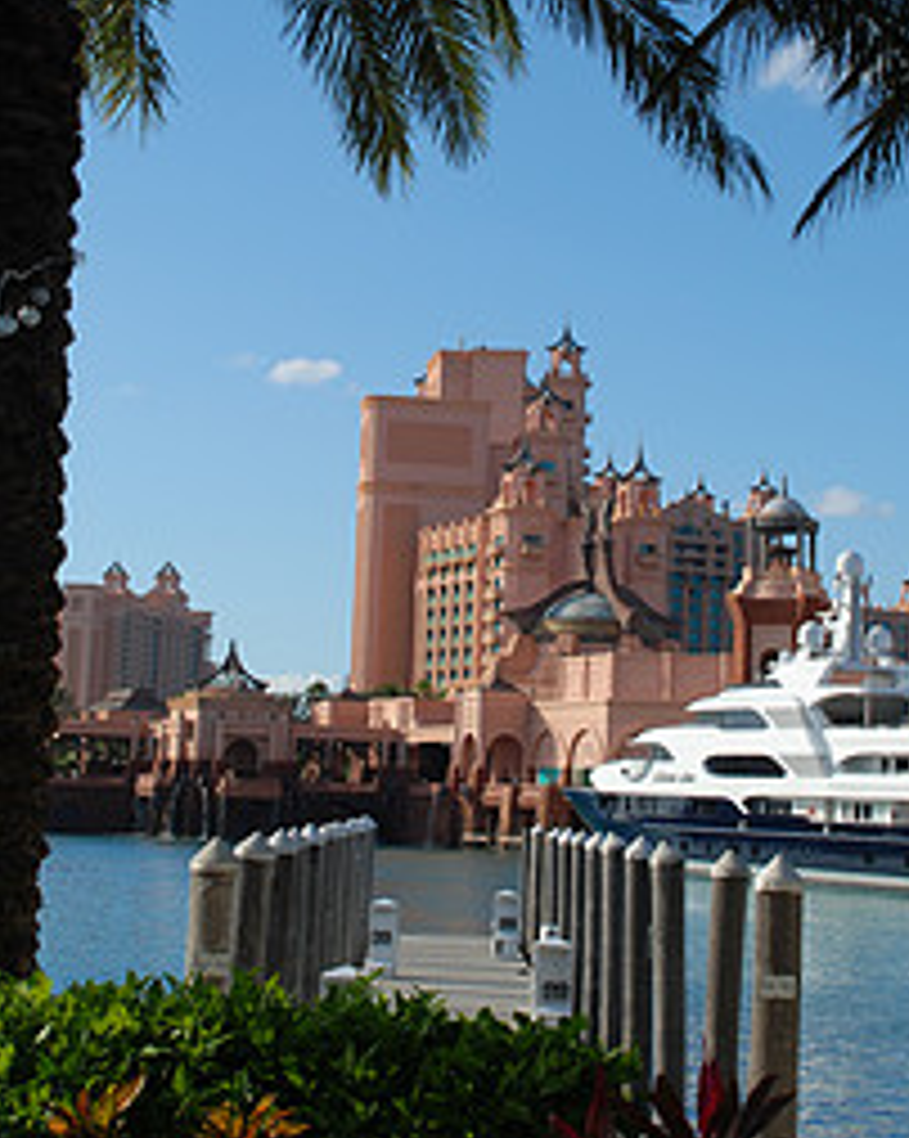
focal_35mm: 78
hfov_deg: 19.7
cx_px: 529
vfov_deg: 24.4
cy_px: 423
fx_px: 2621
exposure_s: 1/250
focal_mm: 31
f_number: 8
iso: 100
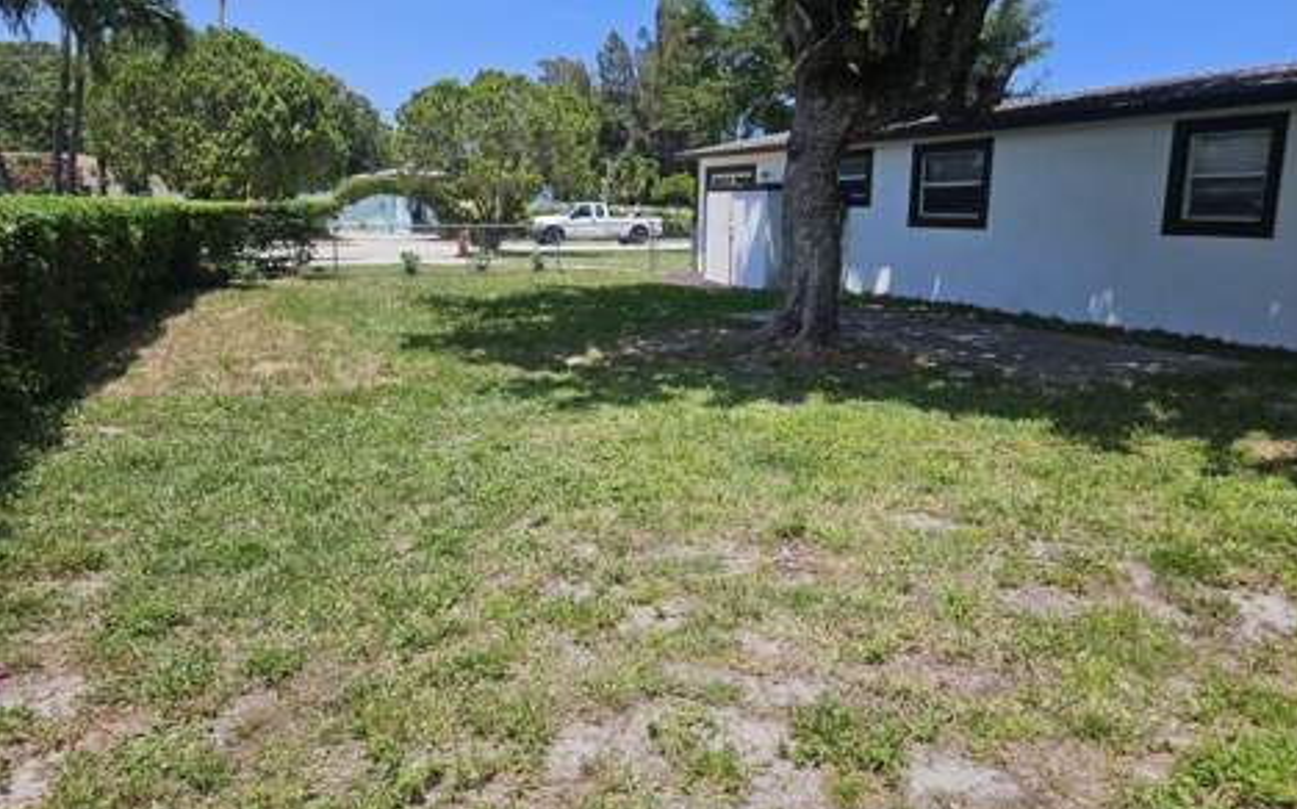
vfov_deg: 49.1
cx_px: 662
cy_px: 362
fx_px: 883
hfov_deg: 72.6
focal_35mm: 25
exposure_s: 1/1723
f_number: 1.8
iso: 25
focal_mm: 5.4
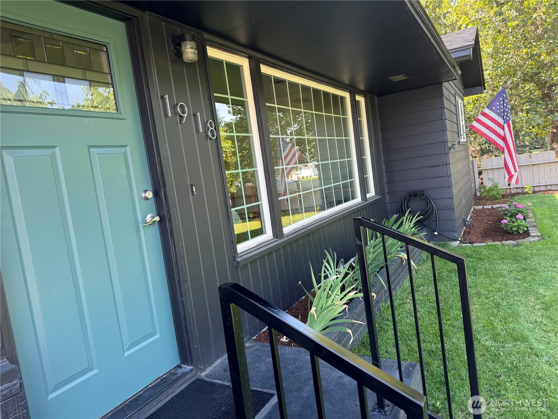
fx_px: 387
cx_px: 279
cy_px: 210
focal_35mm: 24
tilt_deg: -5.0
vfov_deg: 56.8
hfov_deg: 71.6
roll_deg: +7.8
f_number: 1.78
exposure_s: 1/121
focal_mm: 6.76
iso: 64
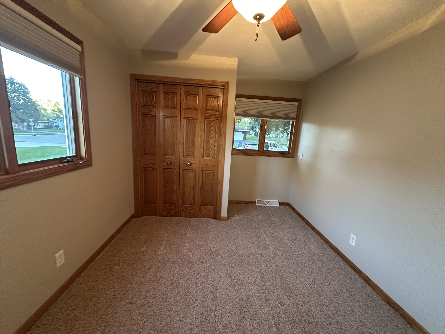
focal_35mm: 14
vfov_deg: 85.7
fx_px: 180
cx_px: 222
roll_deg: -3.4
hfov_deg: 102.1
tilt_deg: -10.5
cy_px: 167
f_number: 2.2
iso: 800
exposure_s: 1/60
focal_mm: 2.22
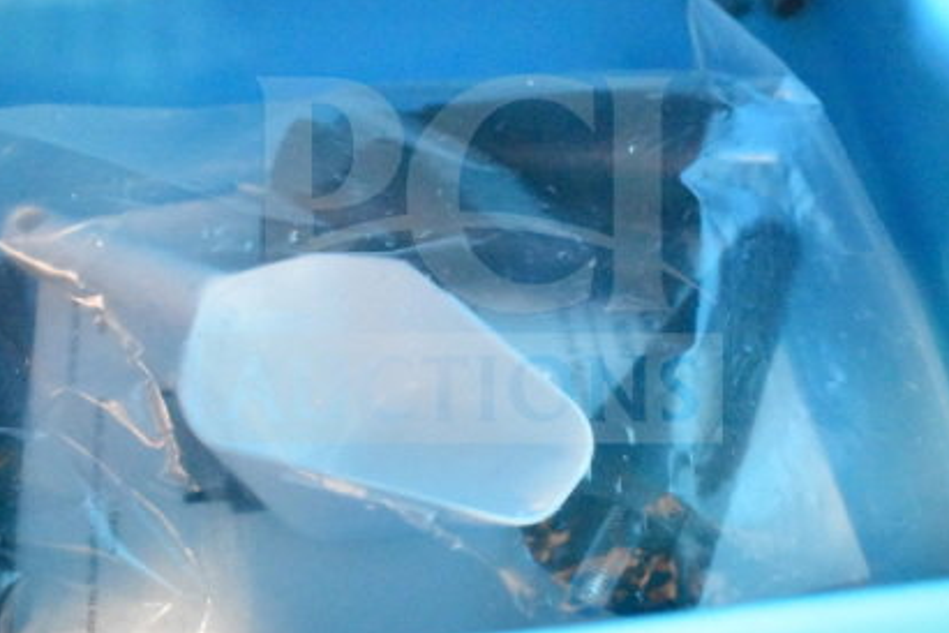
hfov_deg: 40.3
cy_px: 260
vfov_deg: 27.5
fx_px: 1292
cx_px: 462
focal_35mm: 49
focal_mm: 22
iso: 20000
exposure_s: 1/40
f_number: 3.8
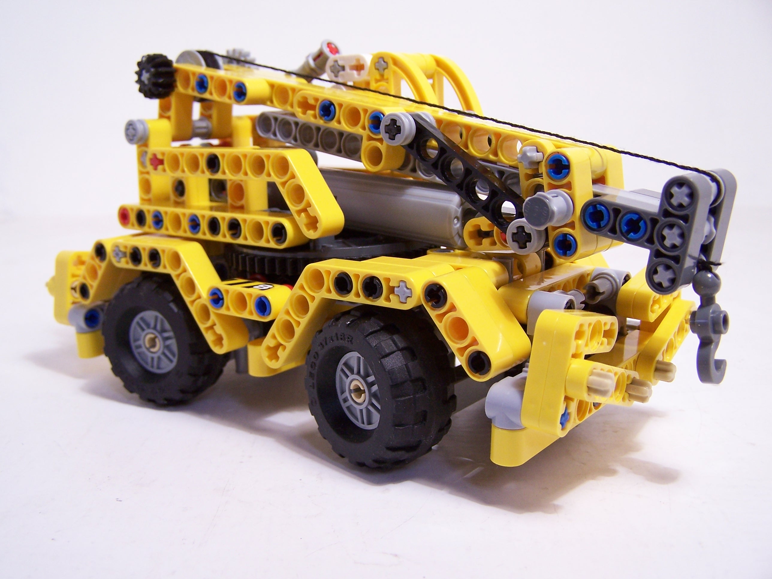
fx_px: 847
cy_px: 290
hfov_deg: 49.0
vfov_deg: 37.7
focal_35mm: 38
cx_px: 386
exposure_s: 1/30
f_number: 2.8
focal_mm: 6.3
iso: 140
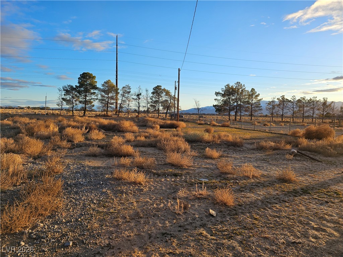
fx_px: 228
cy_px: 128
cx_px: 172
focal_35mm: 23
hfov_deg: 73.9
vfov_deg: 58.9
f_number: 1.7
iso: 10
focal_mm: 6.3
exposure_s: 1/239
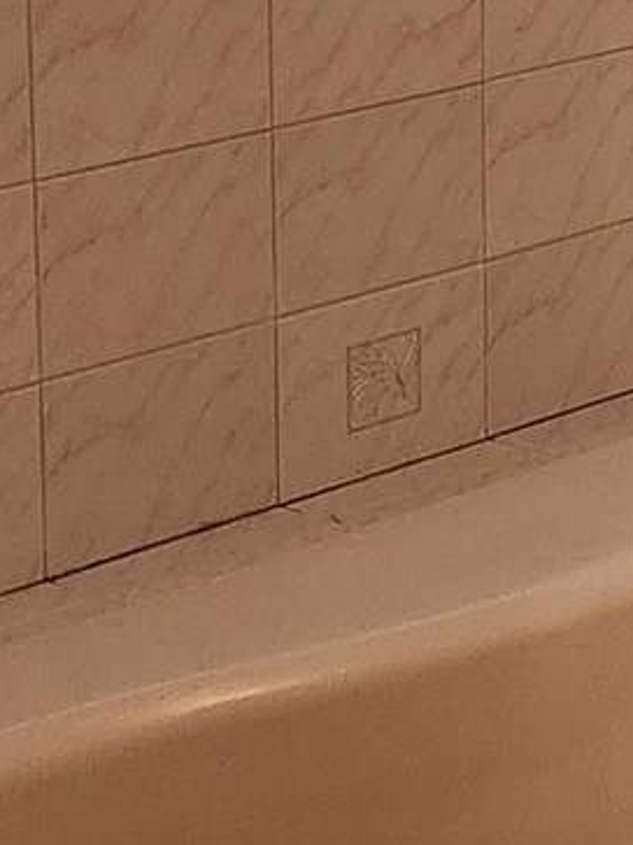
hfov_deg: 9.2
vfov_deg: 12.9
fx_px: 3562
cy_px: -379
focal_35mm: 146
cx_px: 1482
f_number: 1.8
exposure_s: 1/120
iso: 640
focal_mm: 5.54
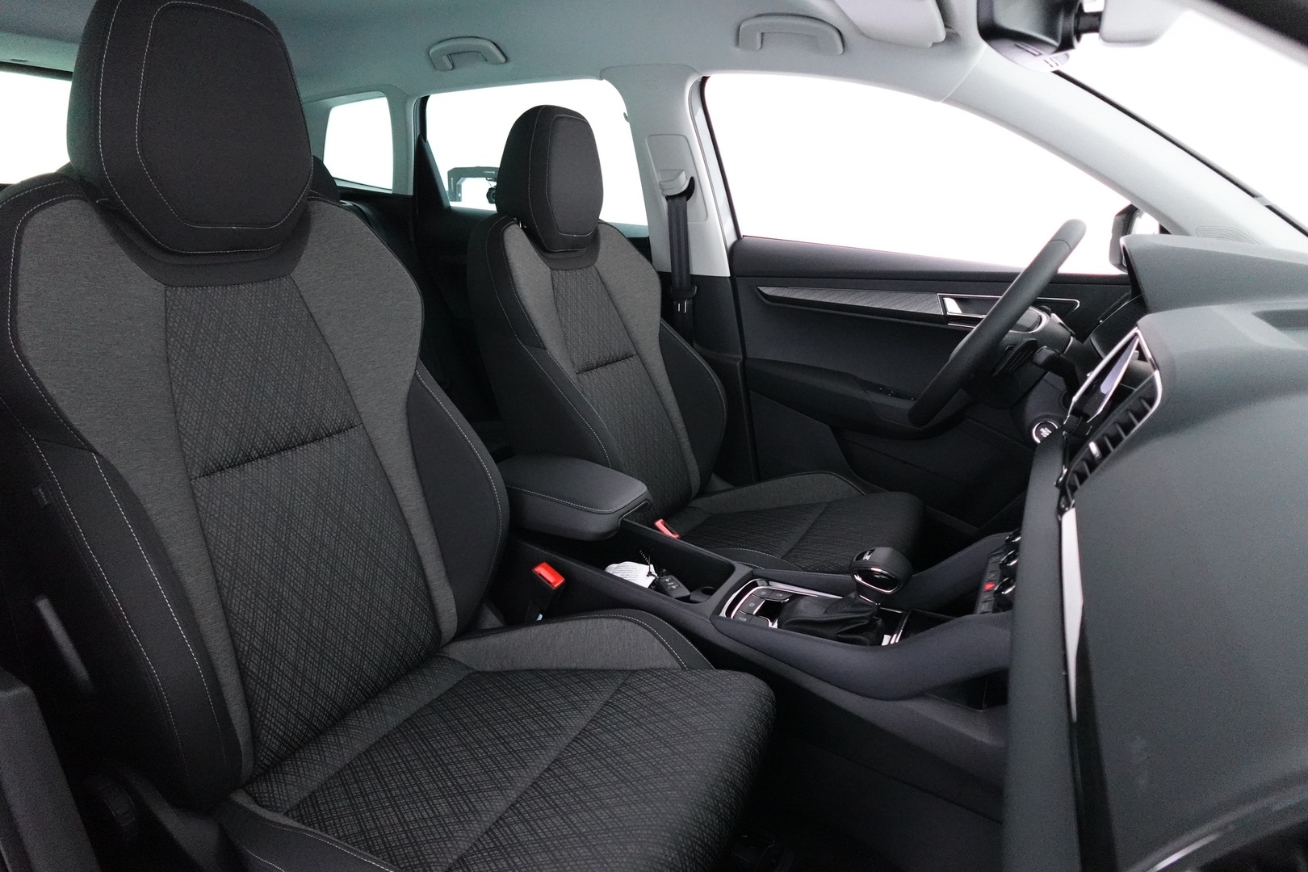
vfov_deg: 61.9
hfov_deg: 84.0
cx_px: 654
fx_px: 727
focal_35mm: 20
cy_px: 436
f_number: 2
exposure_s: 1/80
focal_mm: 7.6
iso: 3200
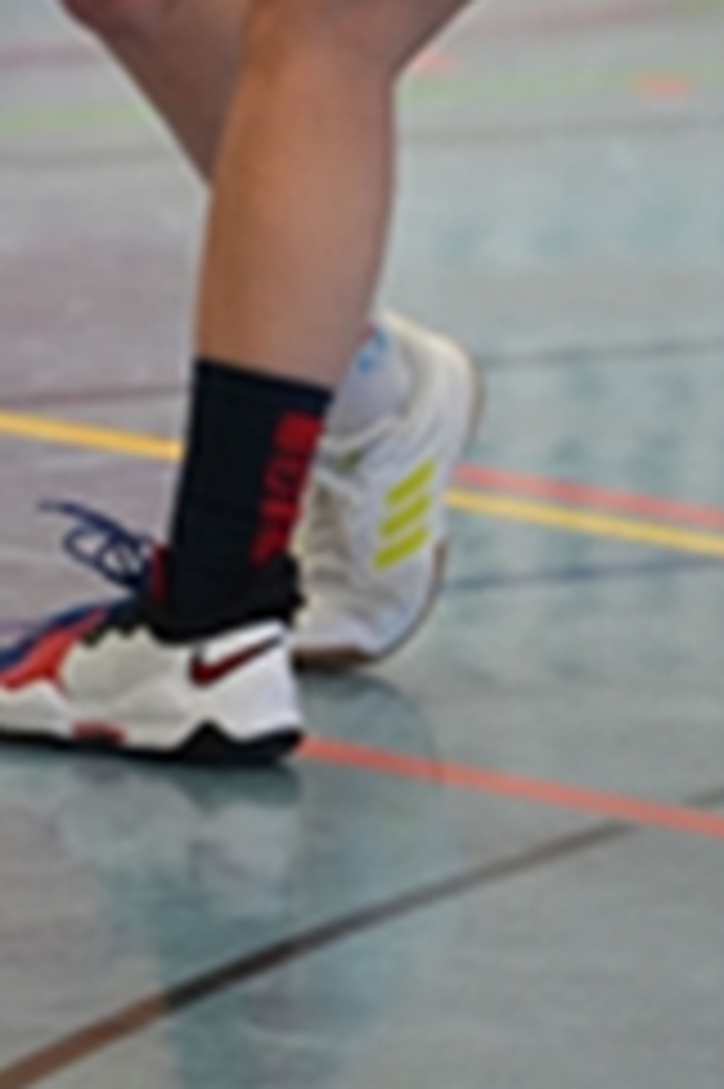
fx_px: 16675
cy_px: -295
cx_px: -351
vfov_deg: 3.7
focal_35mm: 552
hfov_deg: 2.5
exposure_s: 1/1000
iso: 5000
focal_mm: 178
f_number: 2.8
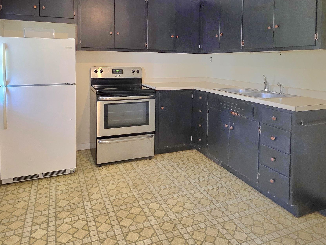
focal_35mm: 24
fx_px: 226
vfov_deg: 54.7
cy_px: 68
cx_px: 154
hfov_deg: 71.5
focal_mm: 2.2
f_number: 1.9
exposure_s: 1/120
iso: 250
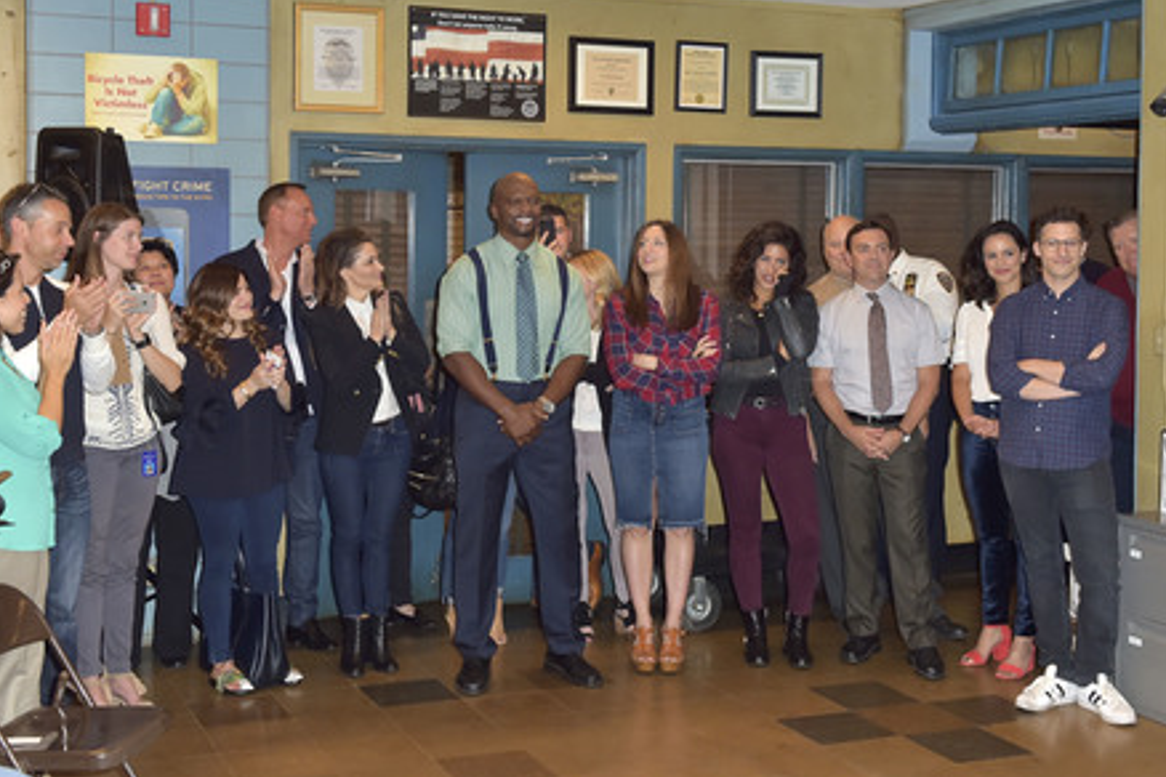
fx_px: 1263
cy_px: 386
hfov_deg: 49.6
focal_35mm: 39
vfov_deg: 34.2
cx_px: 594
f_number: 6.3
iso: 800
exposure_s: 1/250
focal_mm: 38
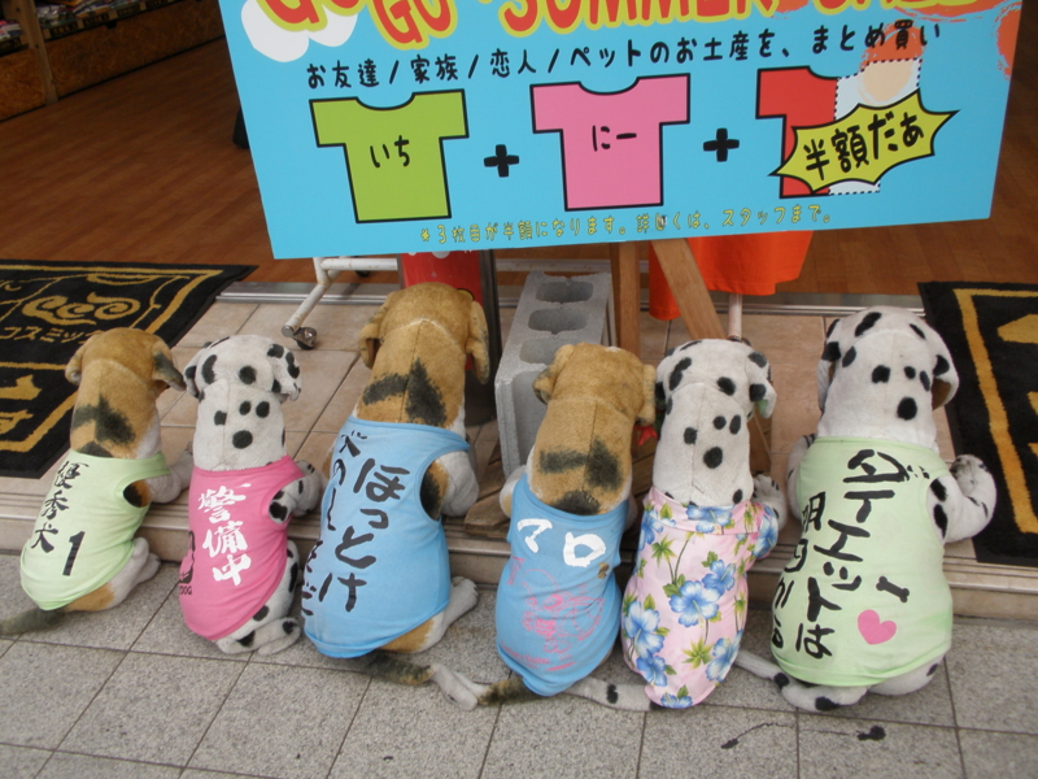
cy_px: 390
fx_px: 1109
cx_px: 519
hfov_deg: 50.1
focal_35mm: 37
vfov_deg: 38.7
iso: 64
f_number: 3.5
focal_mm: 6.6
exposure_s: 1/60
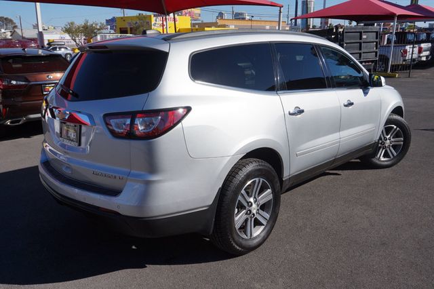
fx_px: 380
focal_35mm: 32
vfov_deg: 41.7
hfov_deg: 59.5
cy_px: 144
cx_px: 217
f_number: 11
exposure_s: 1/250
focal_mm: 21
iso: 100
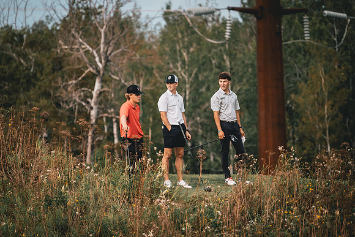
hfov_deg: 3.4
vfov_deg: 2.3
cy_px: 118
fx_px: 5918
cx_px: 178
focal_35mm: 600
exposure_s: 1/500
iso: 400
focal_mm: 400
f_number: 6.3
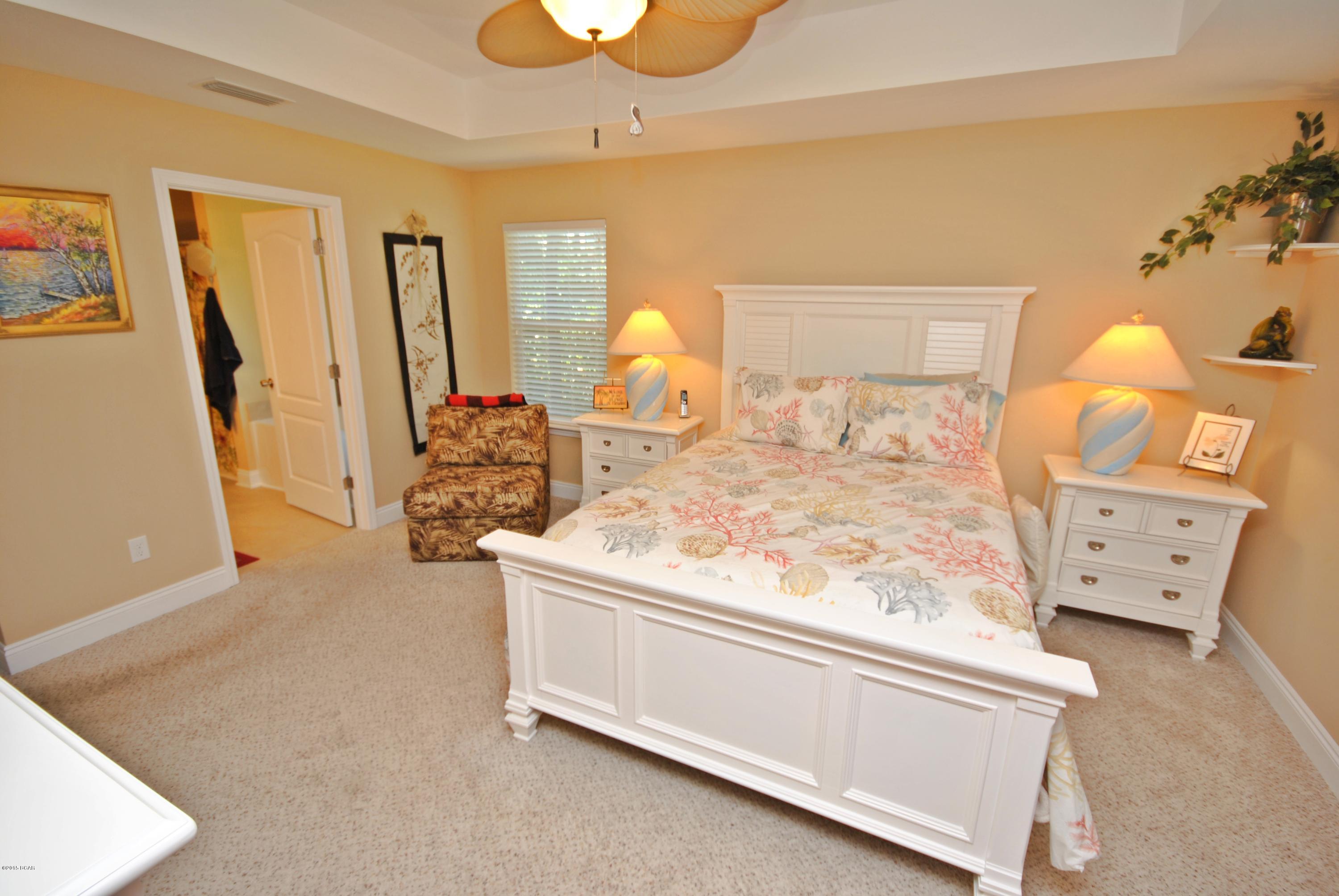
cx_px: 670
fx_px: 559
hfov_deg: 100.3
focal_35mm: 15
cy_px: 448
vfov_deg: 77.5
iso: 100
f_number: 5.6
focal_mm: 10
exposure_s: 1/10
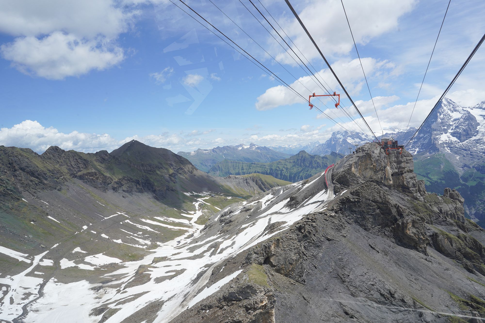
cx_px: 242
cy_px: 162
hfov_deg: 73.7
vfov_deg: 53.1
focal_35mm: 24
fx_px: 323
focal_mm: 24
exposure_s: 1/100
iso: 100
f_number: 11
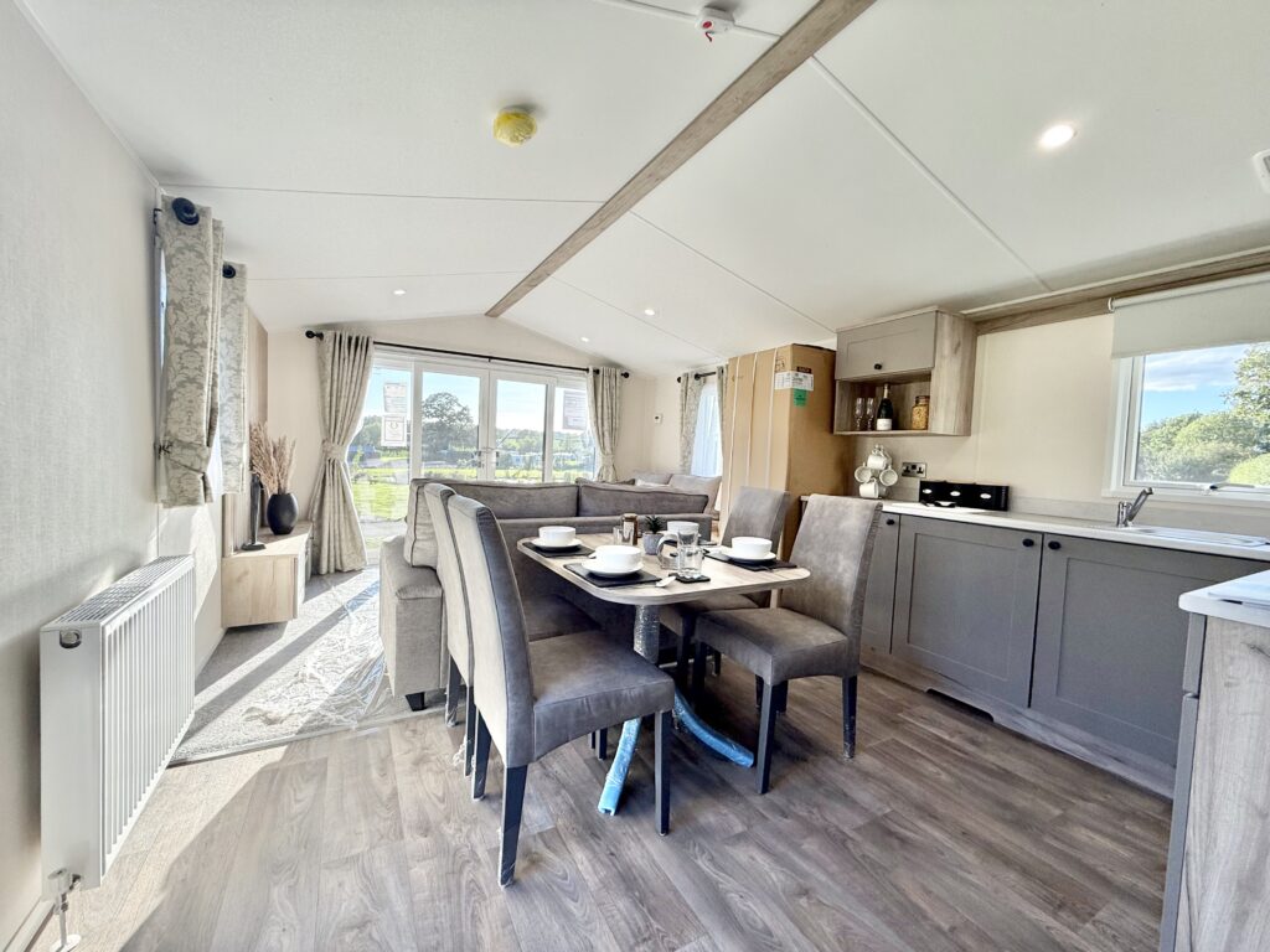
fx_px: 514
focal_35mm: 14
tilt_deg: -2.5
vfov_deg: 85.7
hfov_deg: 102.1
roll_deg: -3.0
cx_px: 635
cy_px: 476
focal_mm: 2.22
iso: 64
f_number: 2.2
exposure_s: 1/261
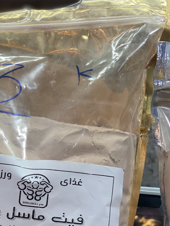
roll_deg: -4.1
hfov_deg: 16.9
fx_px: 570
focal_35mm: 87
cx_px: 45
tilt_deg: +6.8
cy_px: 125
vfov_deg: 22.5
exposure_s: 1/100
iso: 160
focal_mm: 6
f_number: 2
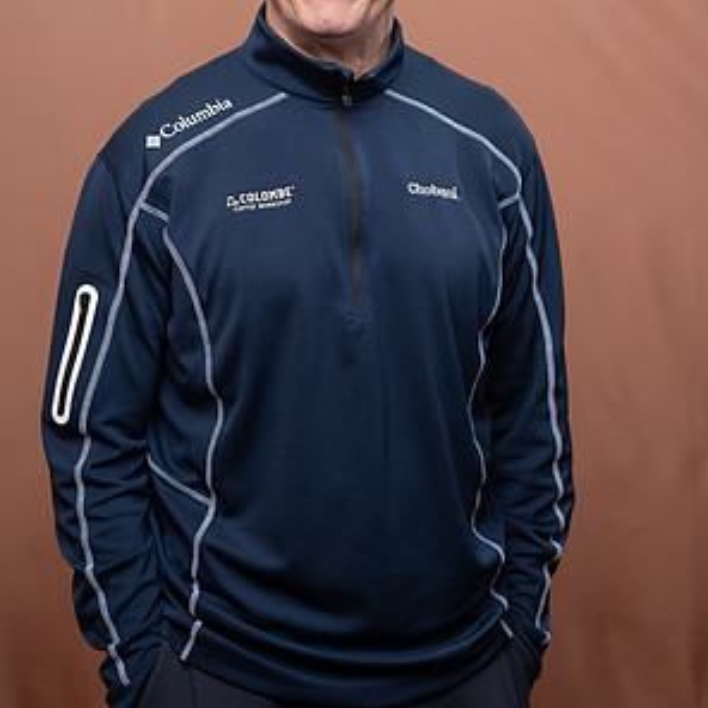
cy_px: 270
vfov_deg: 18.7
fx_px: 2152
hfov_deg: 18.7
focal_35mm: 93
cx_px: 356
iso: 320
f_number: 4
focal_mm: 72
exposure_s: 1/160
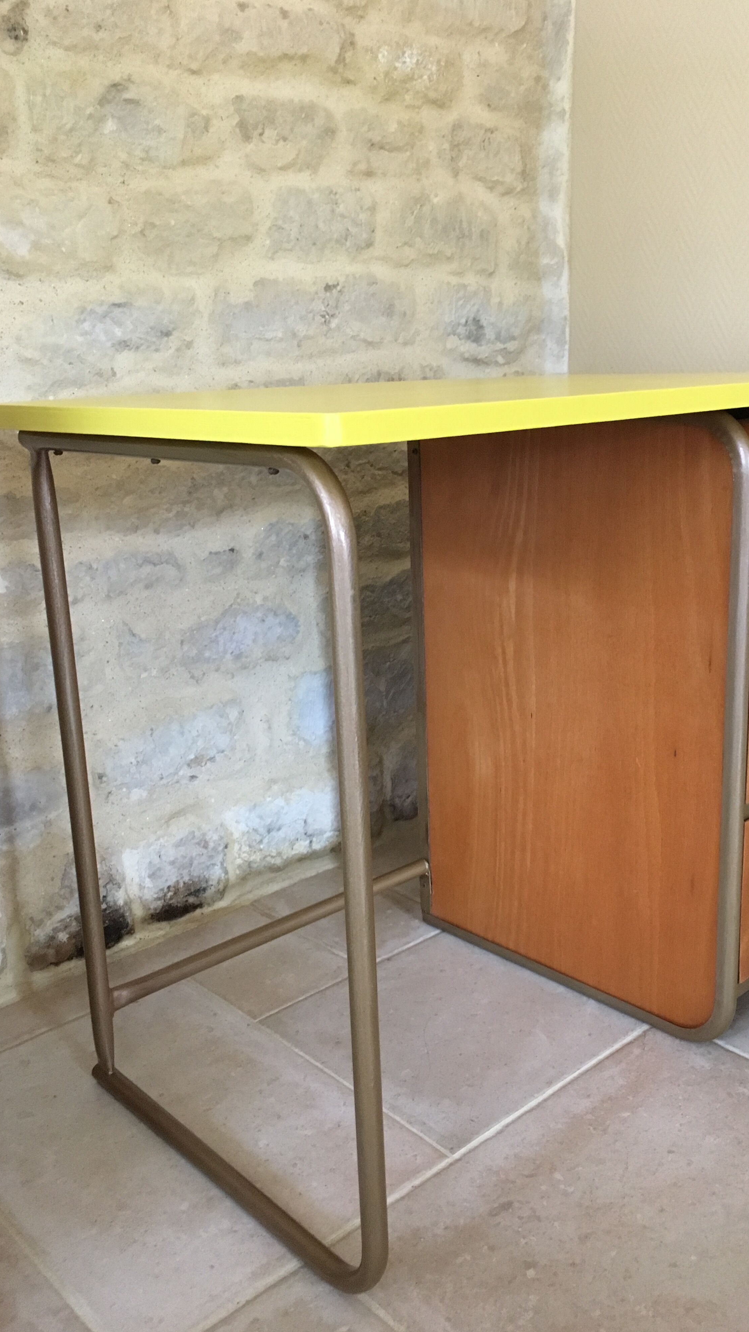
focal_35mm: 32
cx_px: 472
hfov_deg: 36.4
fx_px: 1130
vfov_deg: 61.0
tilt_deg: -16.4
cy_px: 669
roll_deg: +1.6
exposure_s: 1/17
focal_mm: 4.15
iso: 200
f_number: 2.2
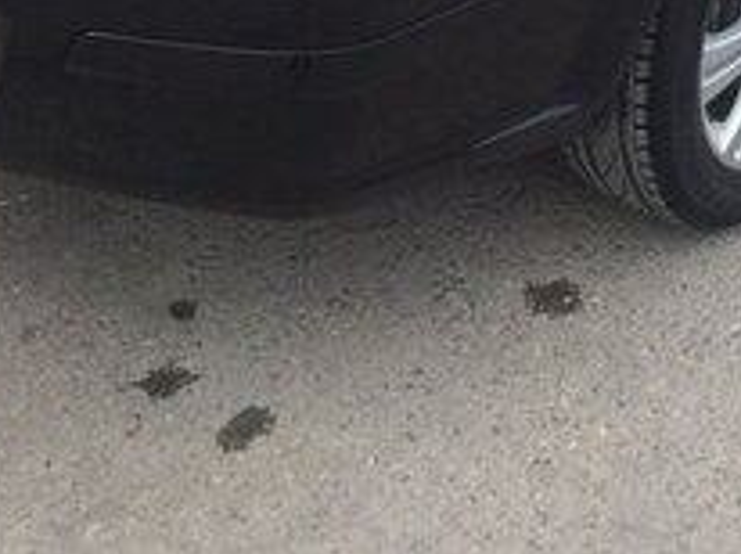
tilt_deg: -20.4
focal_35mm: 93
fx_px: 1988
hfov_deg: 20.6
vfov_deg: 14.5
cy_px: -329
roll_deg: -2.3
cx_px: 676
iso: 32
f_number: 2.2
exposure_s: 1/243
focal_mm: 4.15
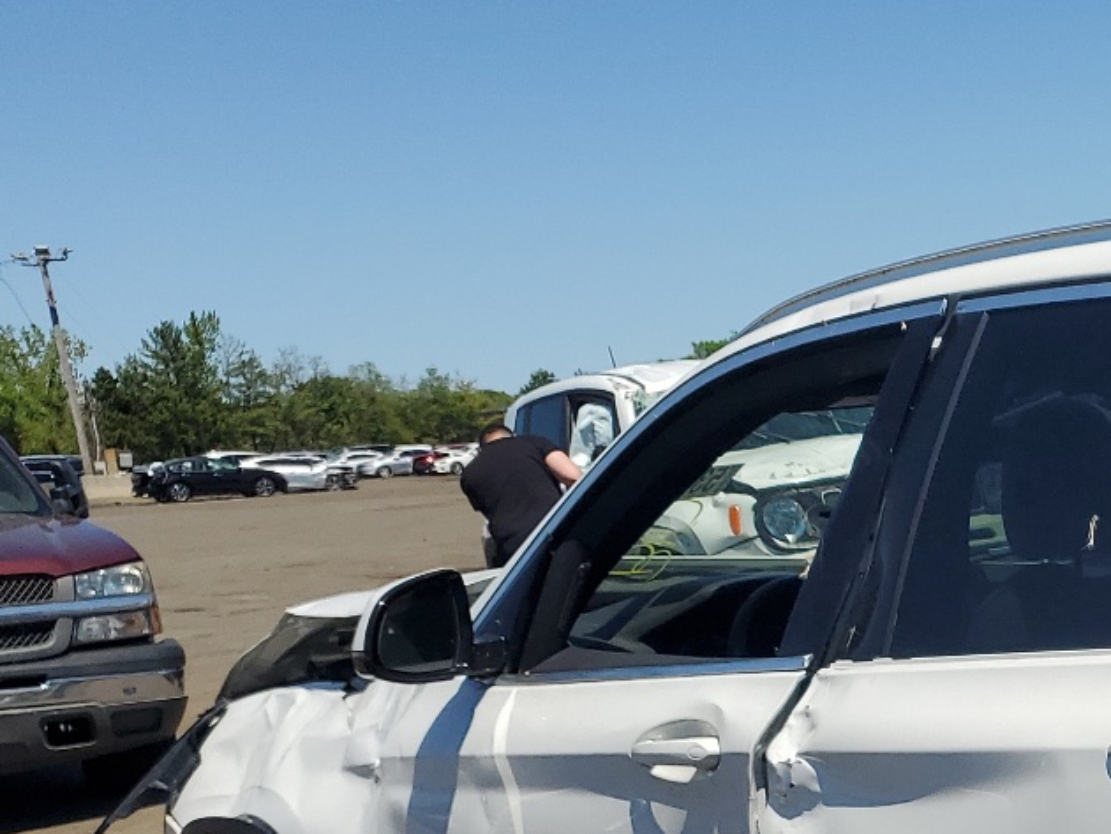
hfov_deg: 26.0
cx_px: 1354
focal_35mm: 66
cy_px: 908
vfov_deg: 21.2
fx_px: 2119
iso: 50
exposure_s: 1/5000
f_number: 1.5
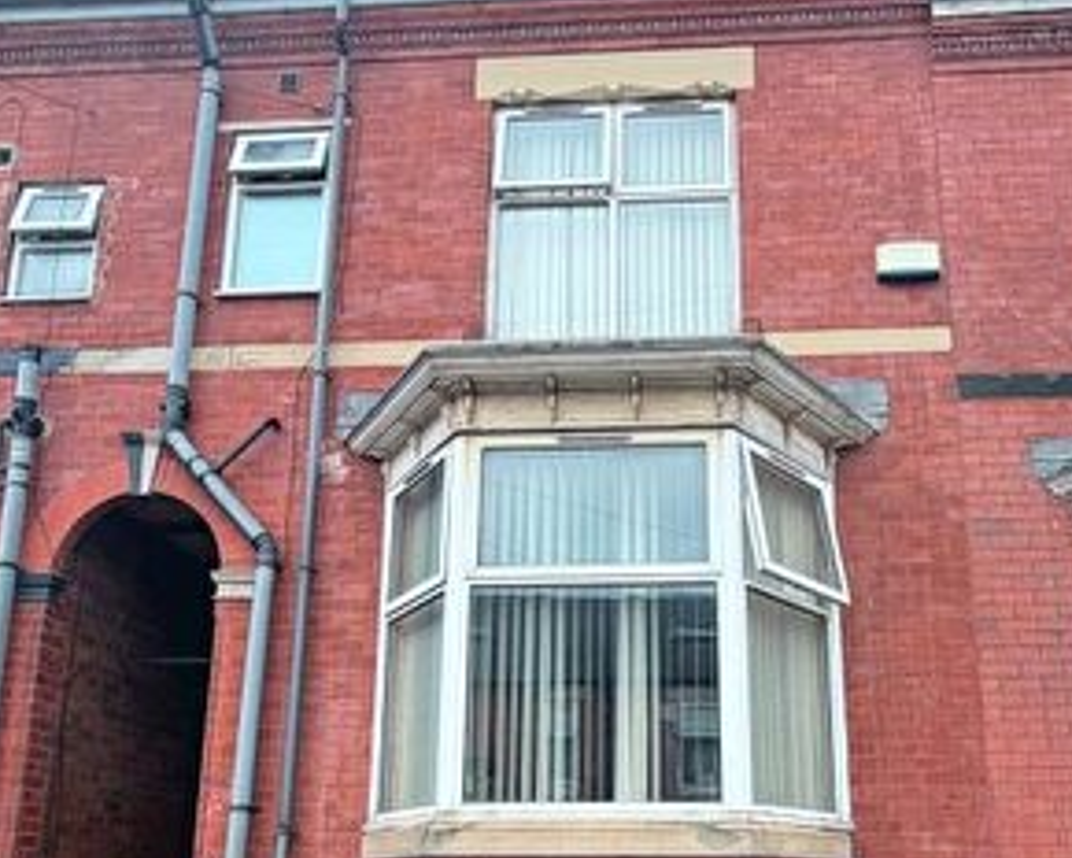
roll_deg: -0.3
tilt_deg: +12.2
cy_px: 638
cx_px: 632
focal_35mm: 33
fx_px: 1047
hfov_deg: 53.9
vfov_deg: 43.2
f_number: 2.2
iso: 40
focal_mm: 2.22
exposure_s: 1/502
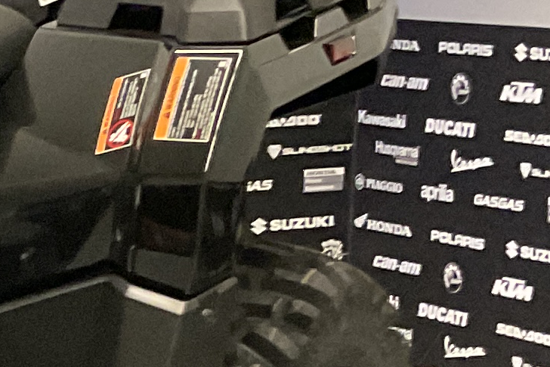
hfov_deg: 11.6
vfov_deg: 8.1
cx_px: -342
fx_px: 2551
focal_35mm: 167
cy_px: 501
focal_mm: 3
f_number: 1.8
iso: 320
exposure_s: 1/40
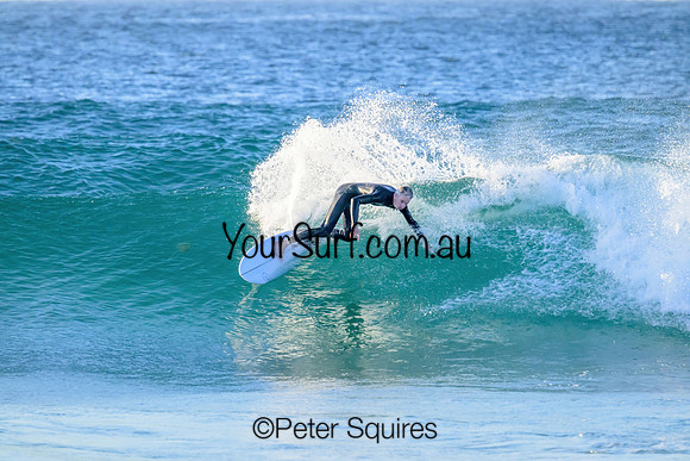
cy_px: 230
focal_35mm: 610
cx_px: 345
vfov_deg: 2.3
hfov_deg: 3.4
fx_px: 11694
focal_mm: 610
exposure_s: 1/2000
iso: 4000
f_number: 11
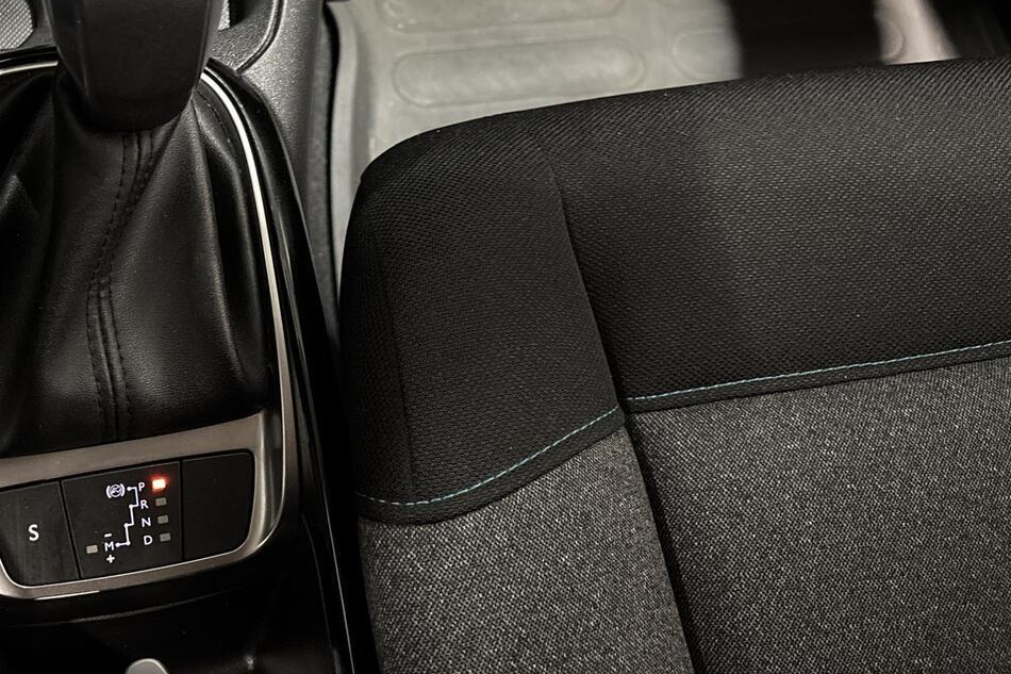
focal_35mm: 41
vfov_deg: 31.8
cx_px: 298
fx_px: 1151
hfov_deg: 46.3
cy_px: 142
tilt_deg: -62.3
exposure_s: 1/29
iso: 1000
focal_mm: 5.96
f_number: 1.6
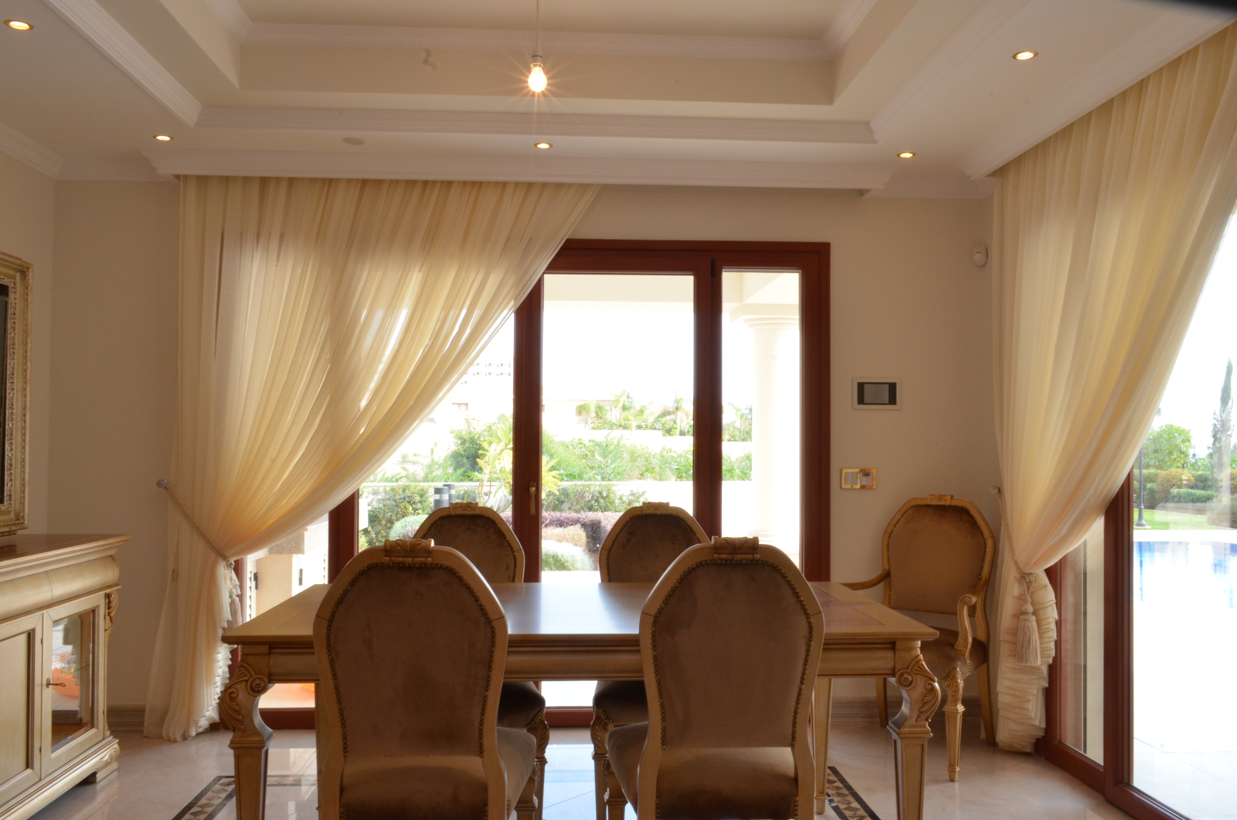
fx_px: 1029
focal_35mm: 30
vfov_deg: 43.4
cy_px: 410
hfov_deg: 62.0
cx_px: 618
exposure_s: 1/13
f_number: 25
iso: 640
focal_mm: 20
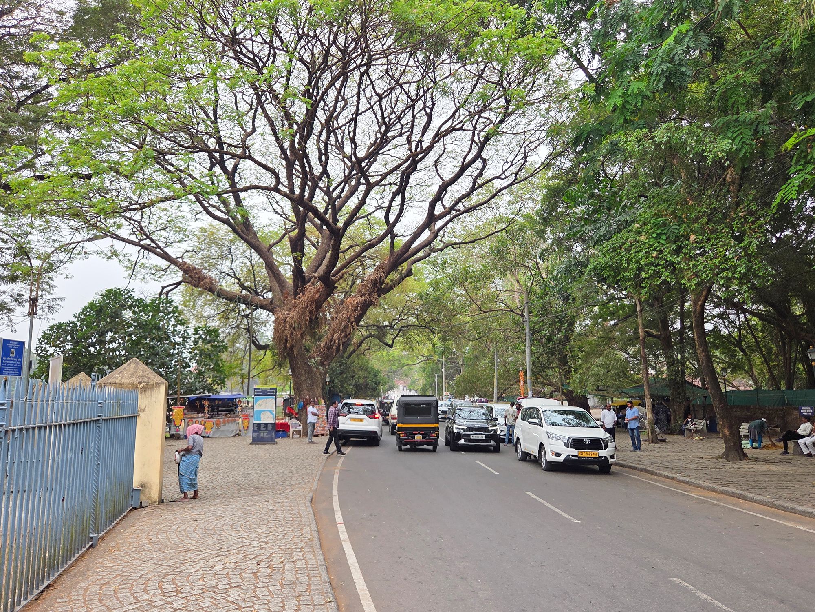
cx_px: 408
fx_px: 542
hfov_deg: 73.9
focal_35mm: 23
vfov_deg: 58.9
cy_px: 306
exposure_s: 1/895
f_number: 1.8
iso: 80
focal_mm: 5.4
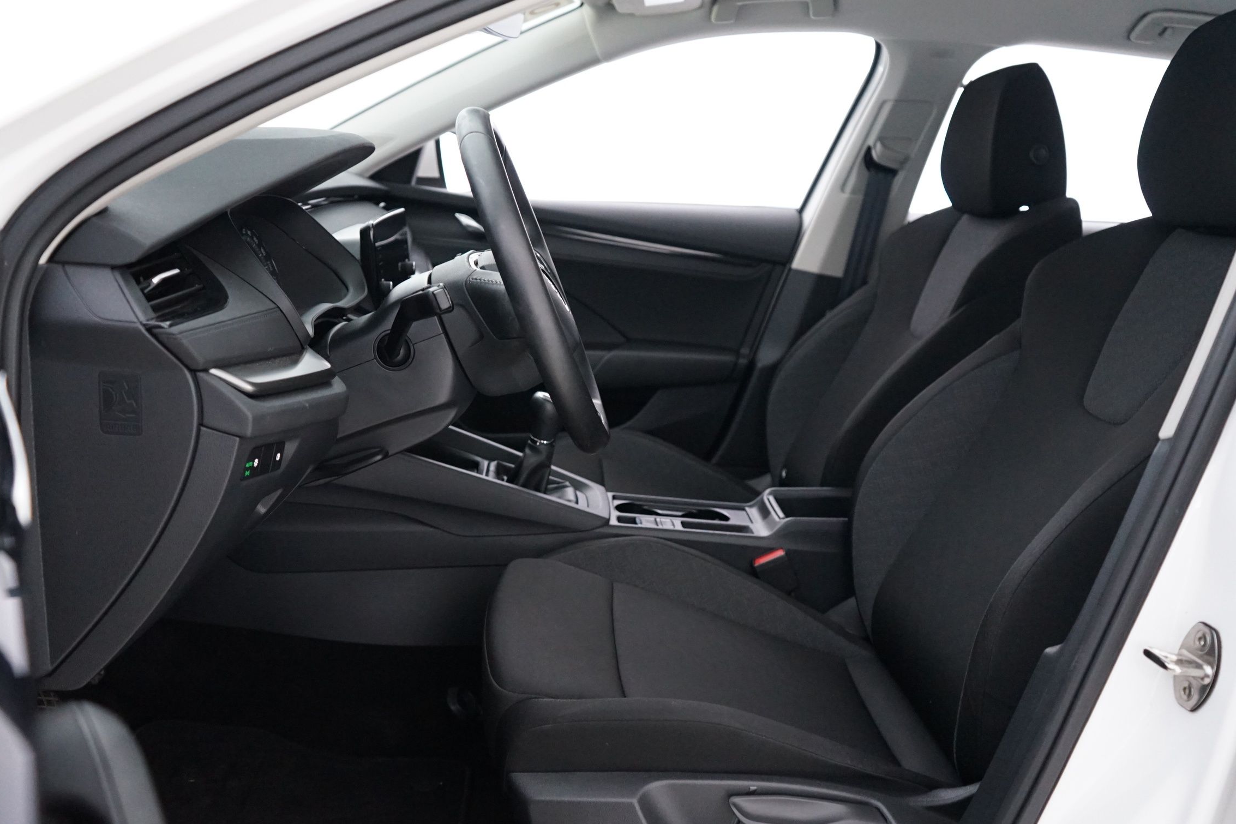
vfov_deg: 41.1
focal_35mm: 32
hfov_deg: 58.7
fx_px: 1099
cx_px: 609
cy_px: 446
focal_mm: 29
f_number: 4
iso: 4000
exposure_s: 1/10
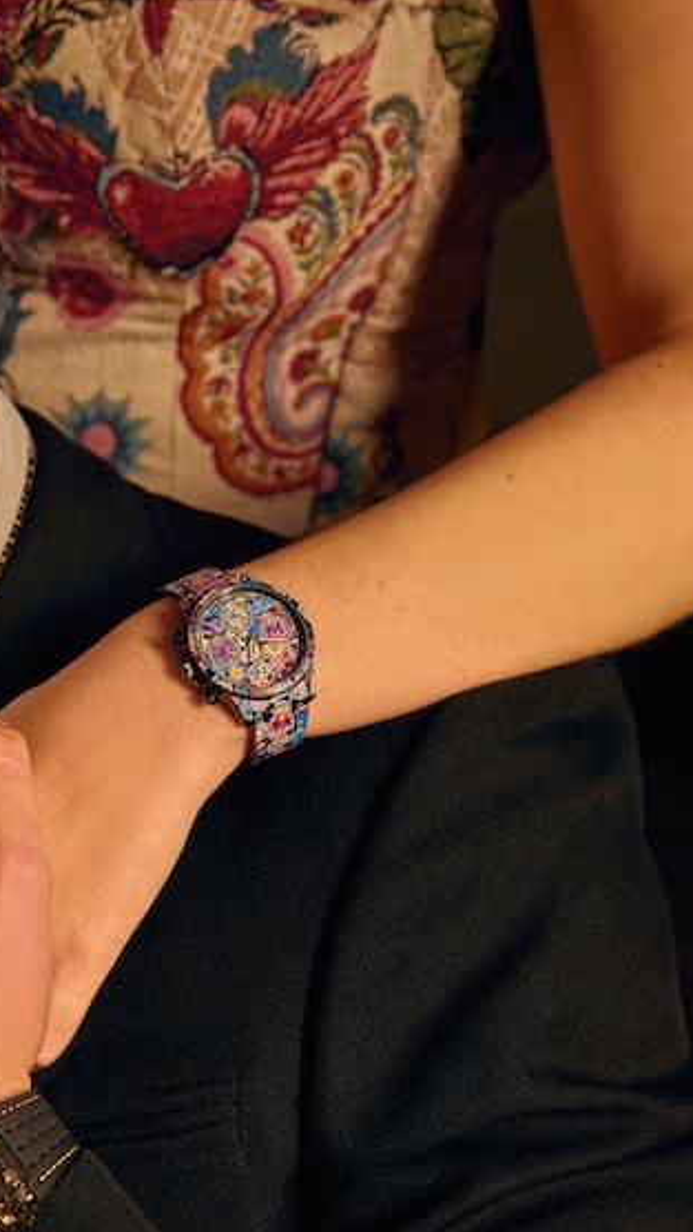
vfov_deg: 22.5
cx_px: 55
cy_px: 882
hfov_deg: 12.8
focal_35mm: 94
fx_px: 3069
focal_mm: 52
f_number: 4.5
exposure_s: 1/100
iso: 1600
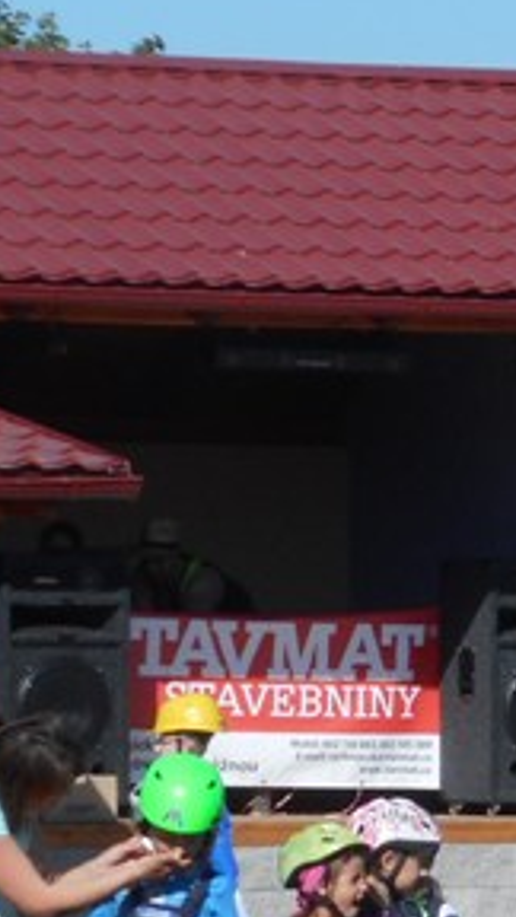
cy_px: 1025
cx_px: 1341
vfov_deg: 5.4
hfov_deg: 3.0
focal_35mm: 395
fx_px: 9608
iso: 80
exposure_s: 1/400
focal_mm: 18.2
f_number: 5.8
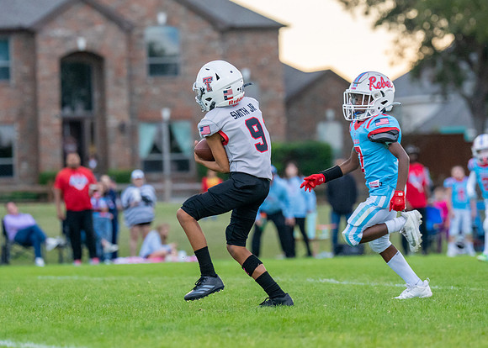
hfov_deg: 8.1
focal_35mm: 247
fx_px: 3428
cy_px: 141
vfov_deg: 5.8
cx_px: 231
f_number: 2.8
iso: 1600
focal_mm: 144
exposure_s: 1/1250
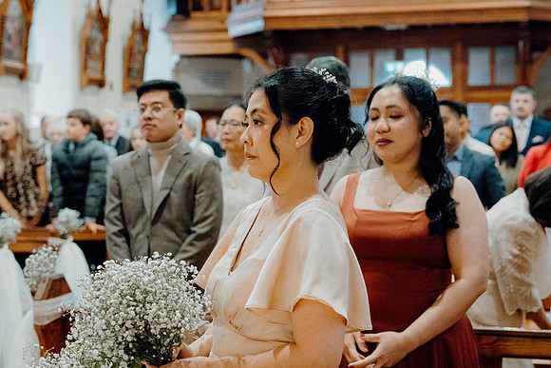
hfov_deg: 29.2
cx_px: 276
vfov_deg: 19.7
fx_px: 1056
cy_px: 184
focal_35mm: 69
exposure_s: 1/160
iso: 5000
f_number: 3.5
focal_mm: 46
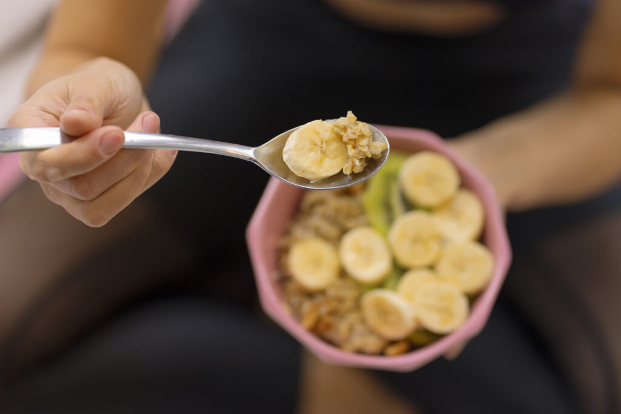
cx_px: 310
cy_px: 207
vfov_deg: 16.1
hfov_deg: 23.9
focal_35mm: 85
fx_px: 1466
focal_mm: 85
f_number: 2.5
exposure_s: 1/320
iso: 500
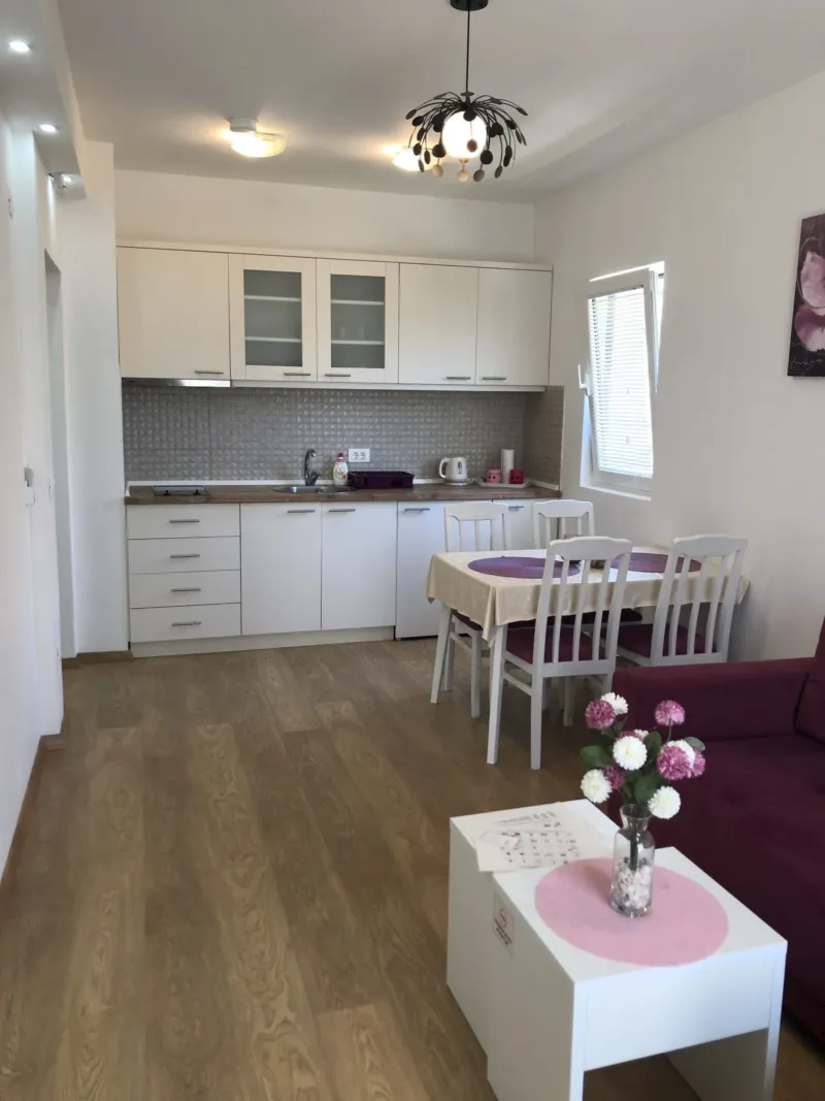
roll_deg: -1.2
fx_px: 890
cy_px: 550
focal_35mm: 28
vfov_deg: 63.4
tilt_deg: -8.5
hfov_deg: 49.7
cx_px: 412
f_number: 1.8
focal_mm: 3.99
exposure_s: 1/50
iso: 25
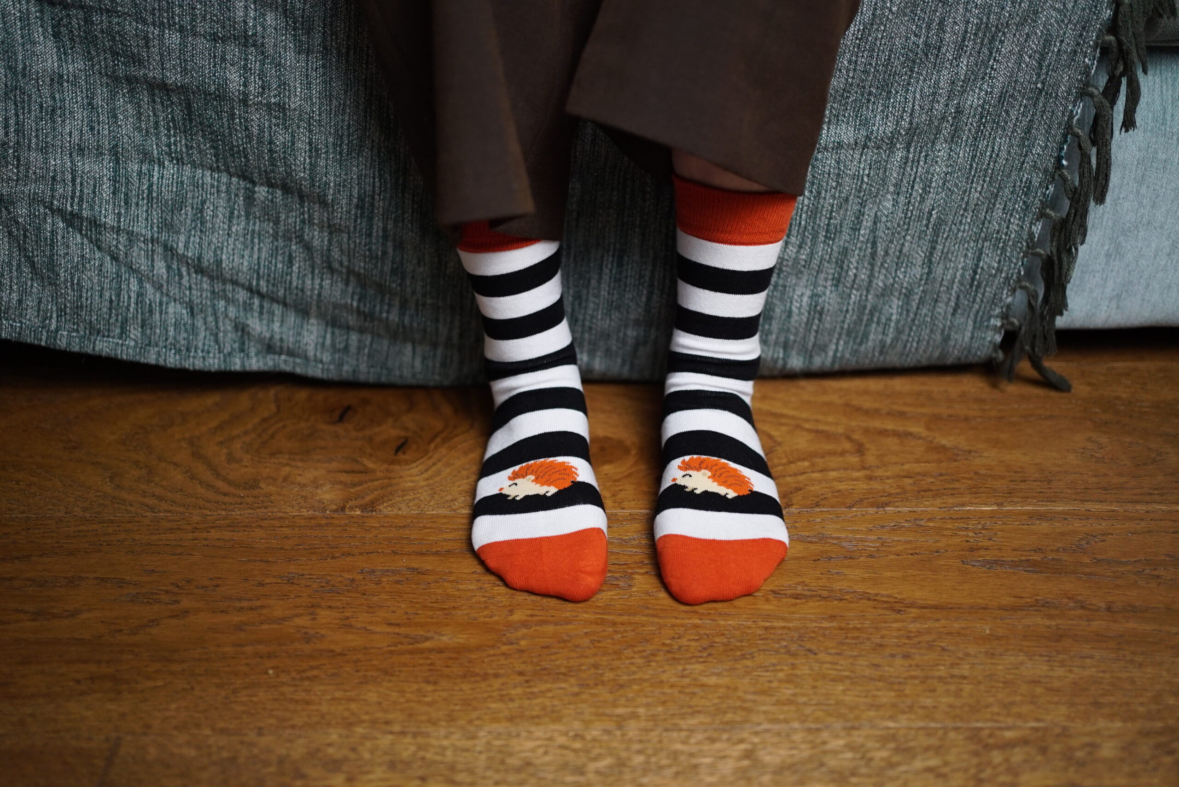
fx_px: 1147
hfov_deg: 54.4
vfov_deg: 37.9
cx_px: 590
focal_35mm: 35
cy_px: 394
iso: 1600
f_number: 2
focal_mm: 35
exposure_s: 1/160
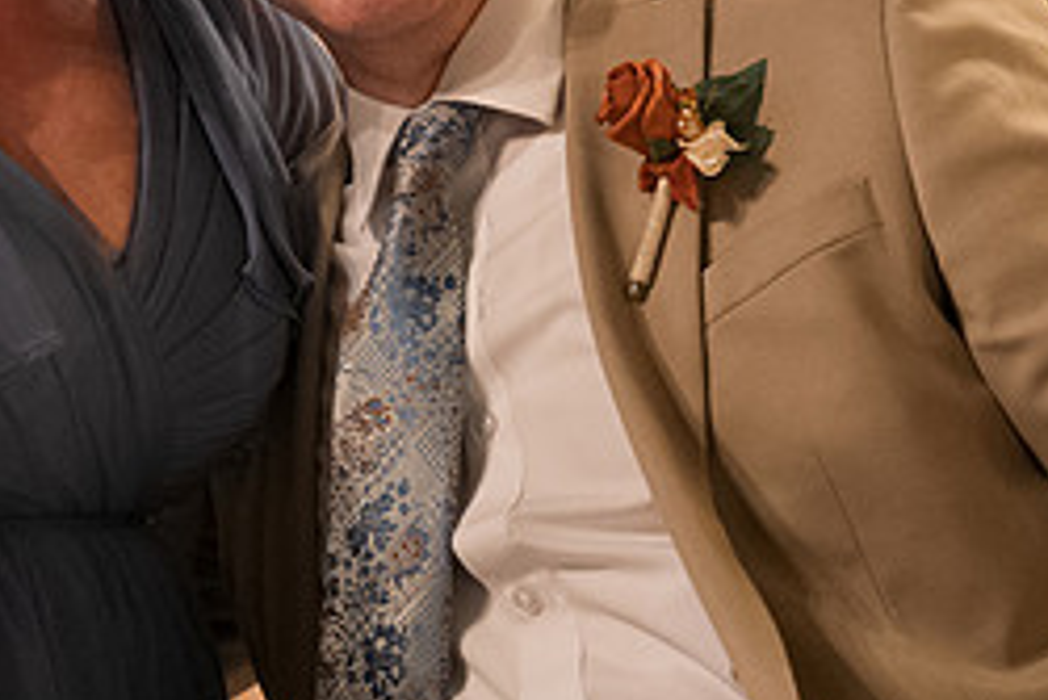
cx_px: 138
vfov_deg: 15.2
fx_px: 2563
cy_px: -40
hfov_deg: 22.6
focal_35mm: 88
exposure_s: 1/40
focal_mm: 38
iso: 6400
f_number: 6.3
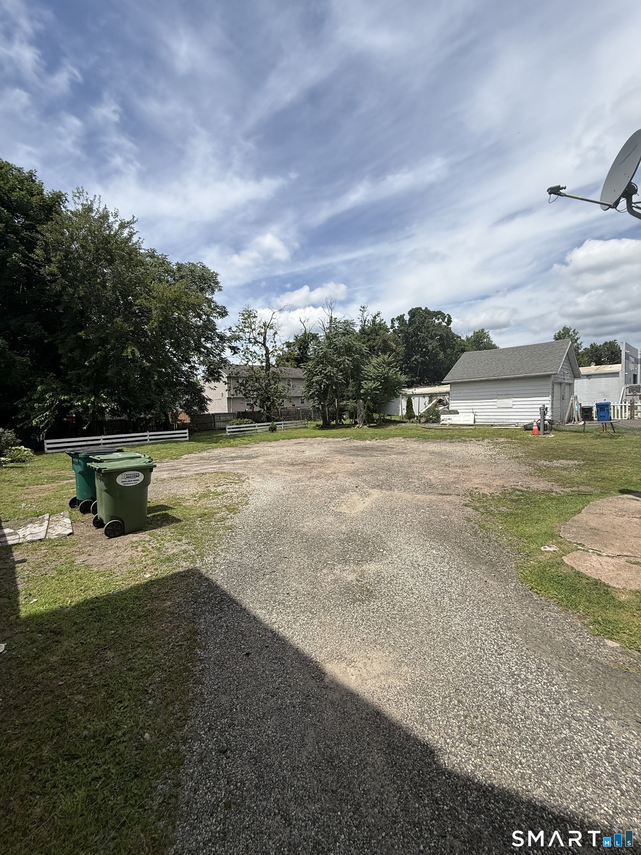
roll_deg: +1.7
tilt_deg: -3.2
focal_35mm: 14
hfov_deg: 85.7
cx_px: 320
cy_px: 428
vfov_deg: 102.1
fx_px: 346
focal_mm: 2.22
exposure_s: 1/3460
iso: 50
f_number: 2.2
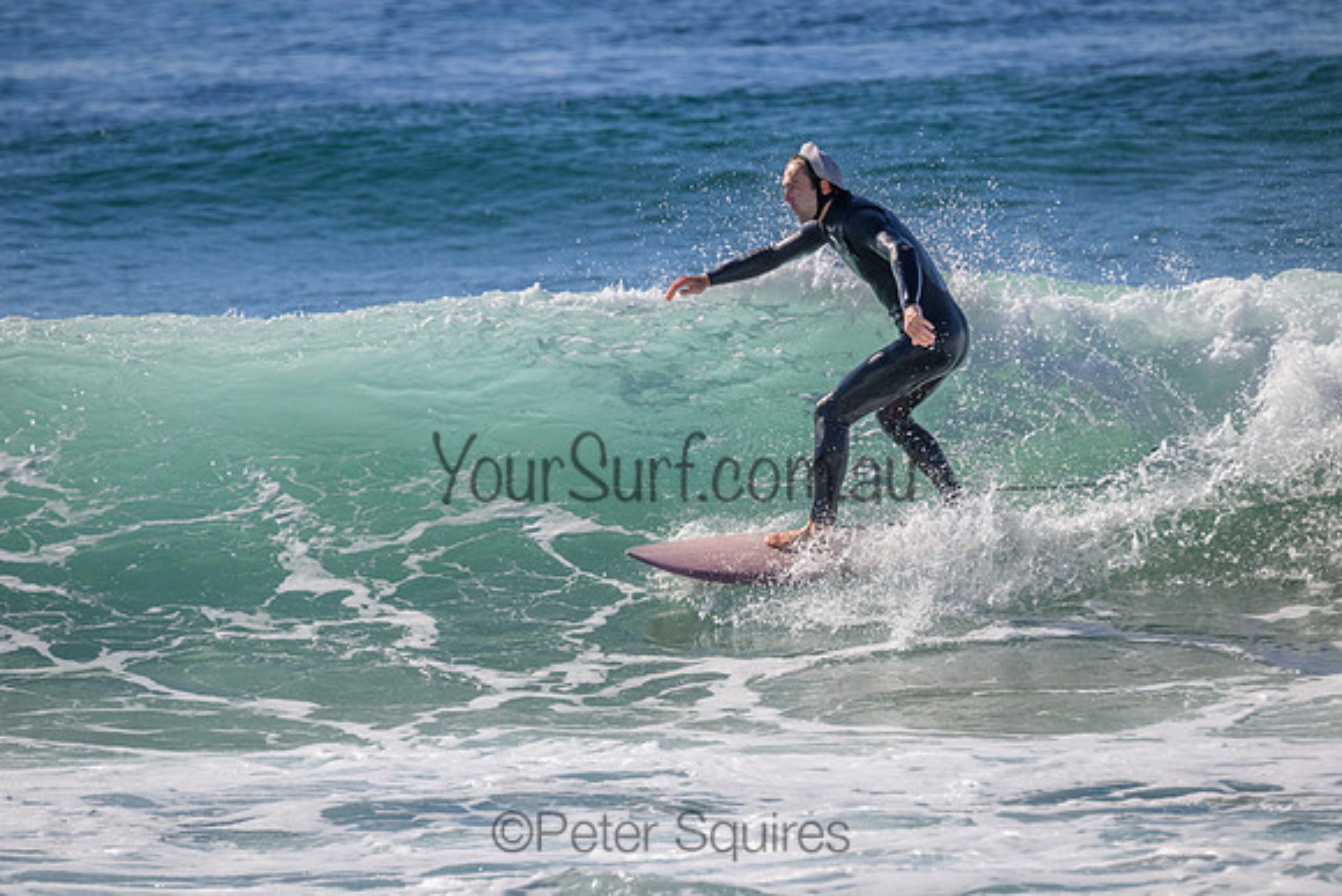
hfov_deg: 3.4
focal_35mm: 610
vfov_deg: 2.3
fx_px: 22744
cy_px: 448
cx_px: 671
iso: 560
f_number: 11
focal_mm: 610
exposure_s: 1/1600
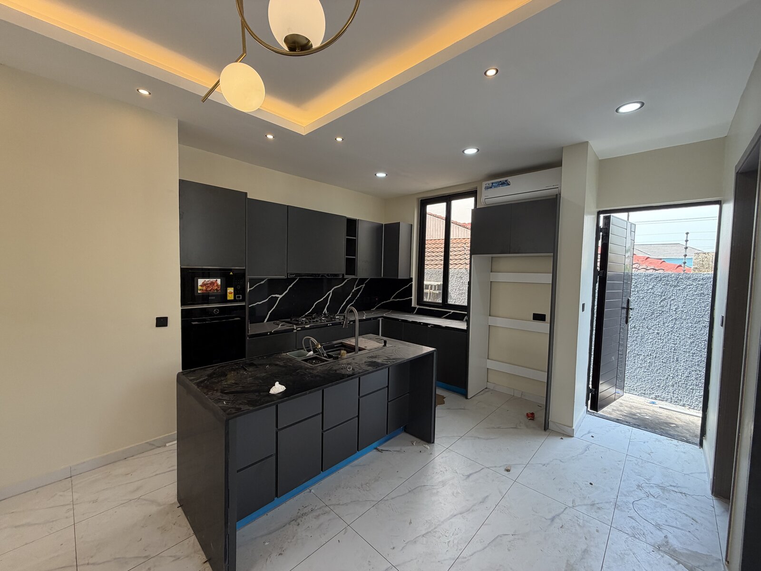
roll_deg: +0.3
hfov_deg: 102.1
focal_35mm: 14
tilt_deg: -3.5
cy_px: 286
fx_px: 308
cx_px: 380
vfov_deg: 85.7
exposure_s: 1/100
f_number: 2.2
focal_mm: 2.22
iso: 80
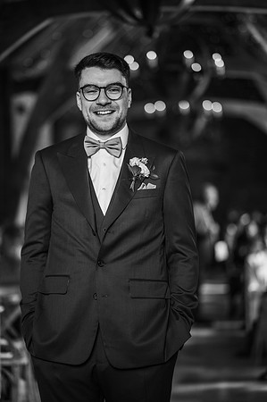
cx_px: 134
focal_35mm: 85
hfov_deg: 16.0
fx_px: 948
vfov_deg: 23.9
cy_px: 201
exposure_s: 1/200
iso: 360
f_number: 1.8
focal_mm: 85
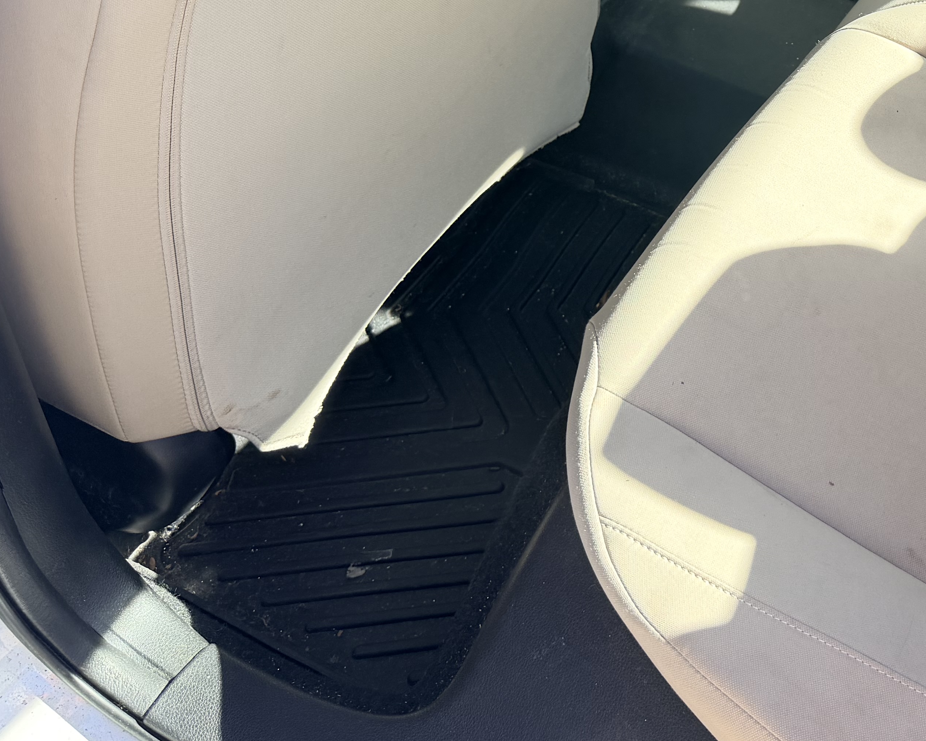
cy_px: 22
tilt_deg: -40.8
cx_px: 888
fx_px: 1453
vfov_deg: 27.2
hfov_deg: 32.9
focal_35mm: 53
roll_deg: -2.6
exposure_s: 1/377
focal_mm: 6.76
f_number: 1.78
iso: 100
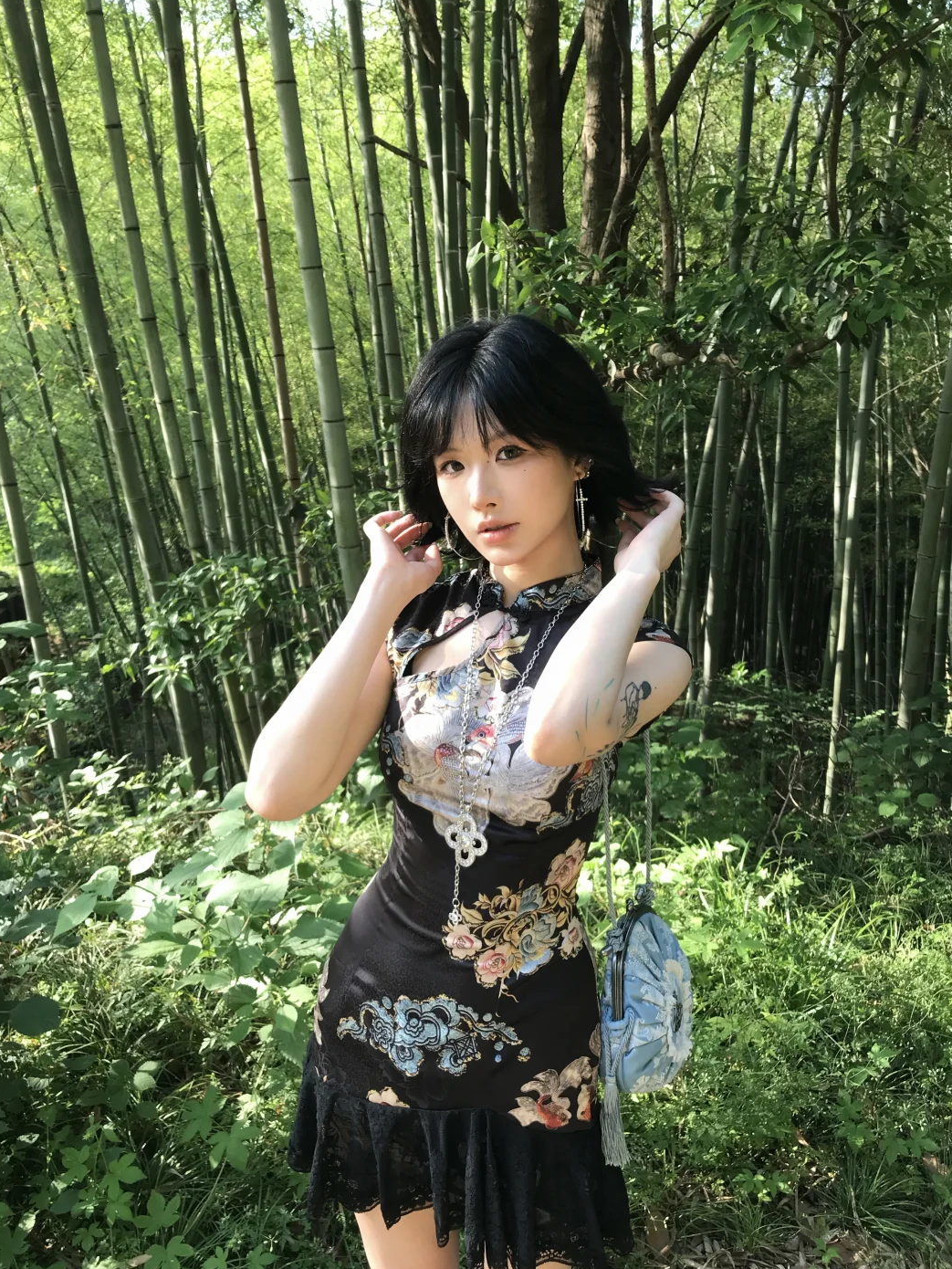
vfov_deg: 61.7
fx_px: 1063
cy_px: 630
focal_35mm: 29
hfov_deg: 48.2
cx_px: 474
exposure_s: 1/111
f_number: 1.8
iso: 20
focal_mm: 3.99
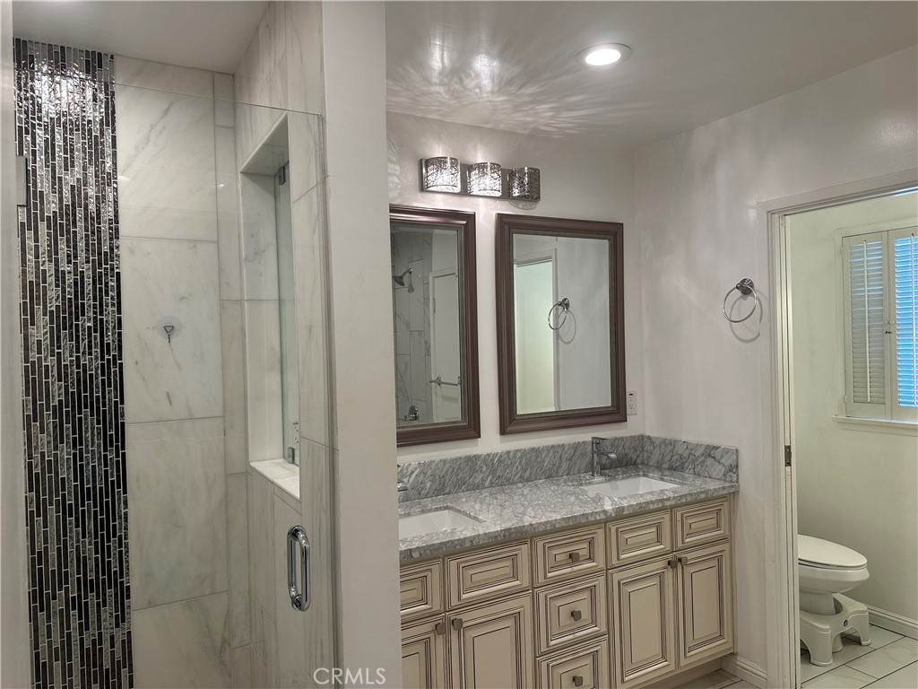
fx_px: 636
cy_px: 344
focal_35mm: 24
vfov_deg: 56.8
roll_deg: +1.1
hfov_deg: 71.6
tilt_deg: -0.3
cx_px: 459
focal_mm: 6.86
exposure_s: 1/120
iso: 100
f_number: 1.78
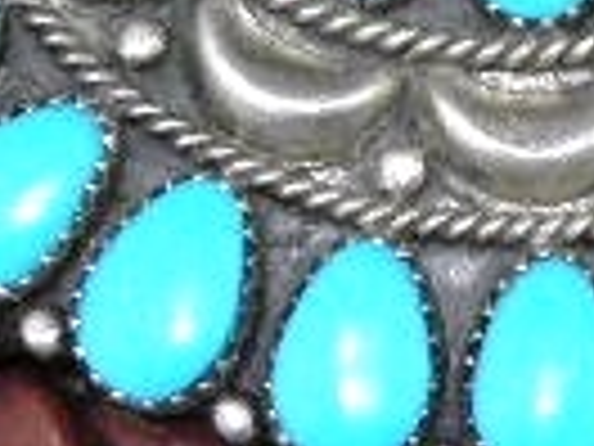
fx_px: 4891
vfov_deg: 5.2
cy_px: -126
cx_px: 572
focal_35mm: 285
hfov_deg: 6.9
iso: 800
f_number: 8
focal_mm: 10.6
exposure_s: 1/30
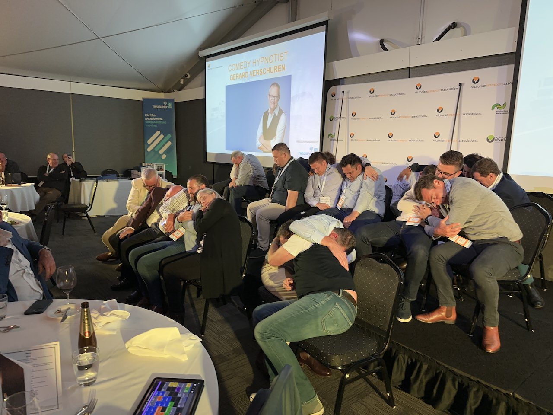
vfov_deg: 56.8
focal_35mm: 24
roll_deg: -1.2
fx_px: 383
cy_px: 208
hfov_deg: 71.6
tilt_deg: -10.9
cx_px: 276
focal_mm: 6.86
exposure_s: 1/61
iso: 200
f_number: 1.78
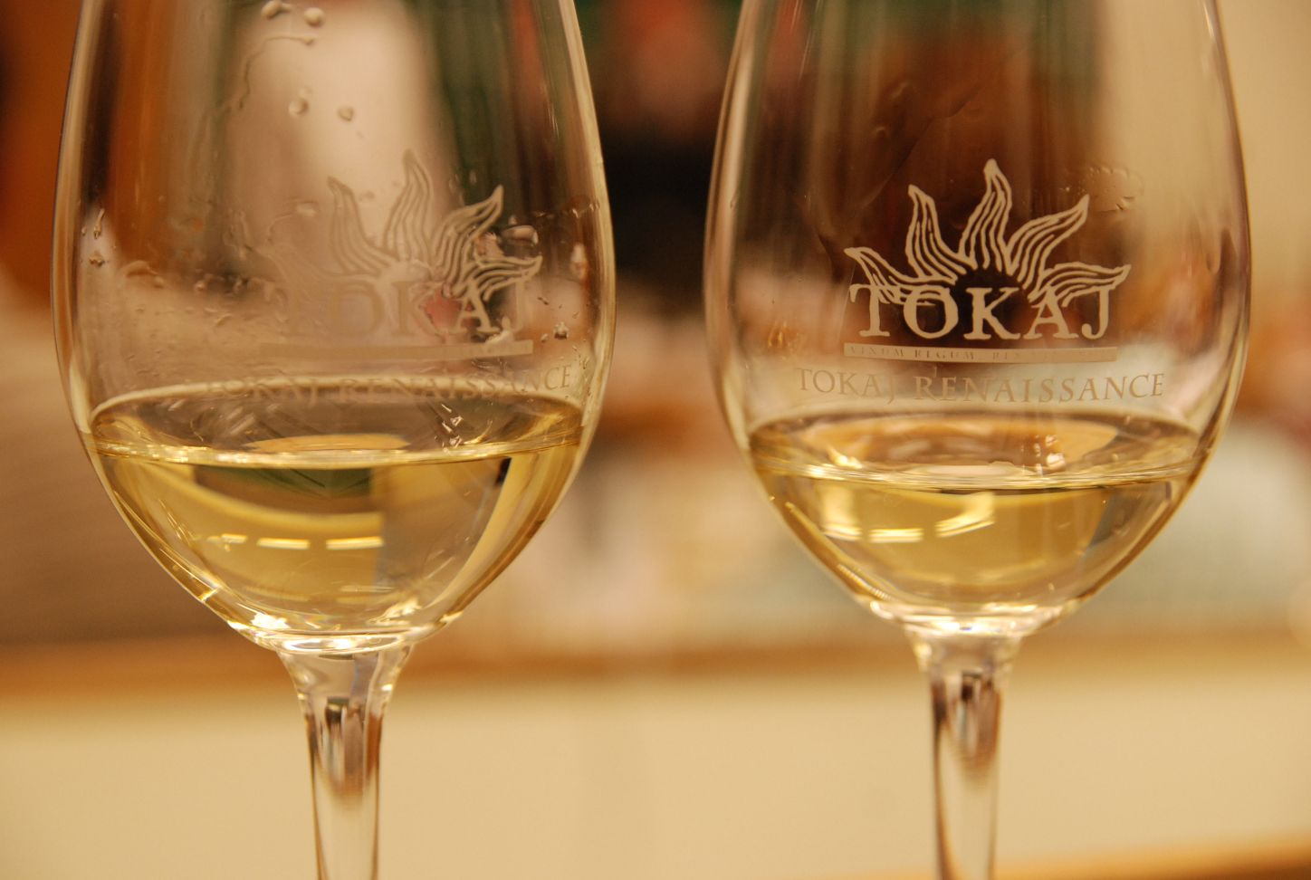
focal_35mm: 90
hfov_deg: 22.6
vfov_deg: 15.3
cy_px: 440
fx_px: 3284
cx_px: 656
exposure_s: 1/60
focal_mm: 60
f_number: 4.2
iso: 640
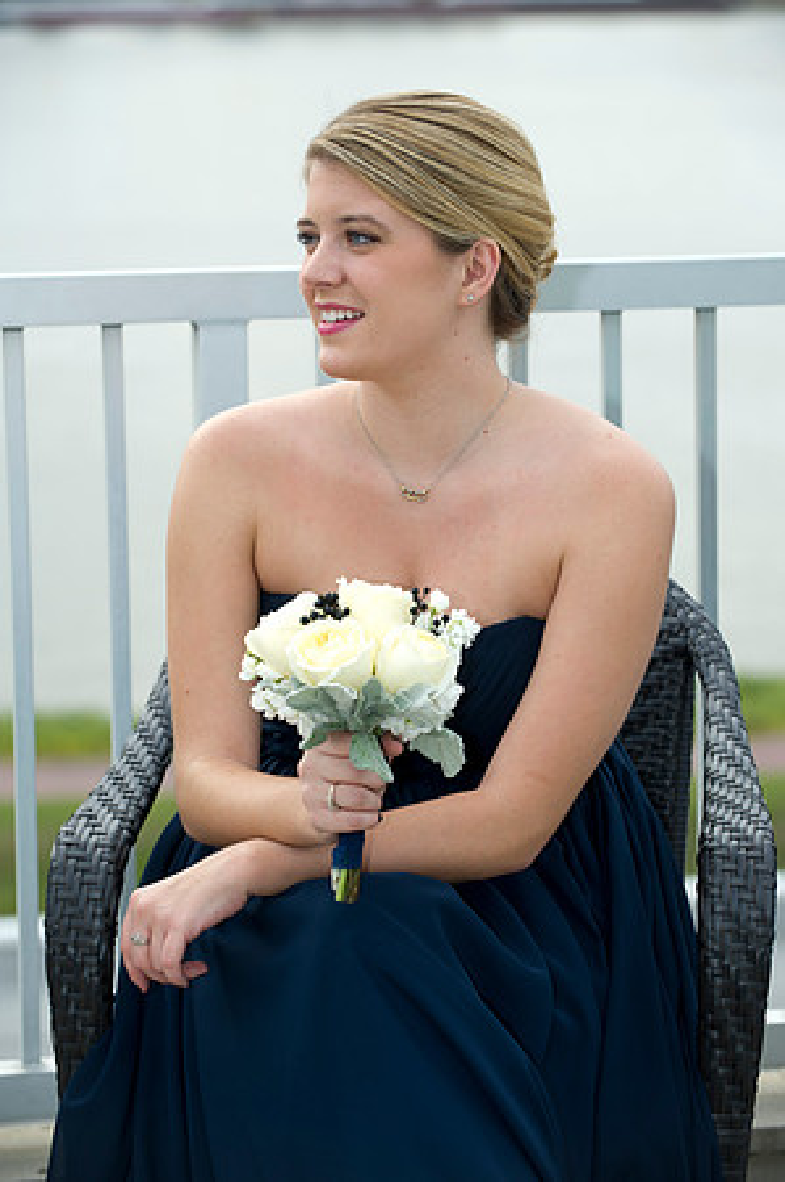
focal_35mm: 120
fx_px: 3934
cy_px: 591
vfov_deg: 17.1
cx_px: 392
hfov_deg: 11.4
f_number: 4.5
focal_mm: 120
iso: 200
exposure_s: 1/200
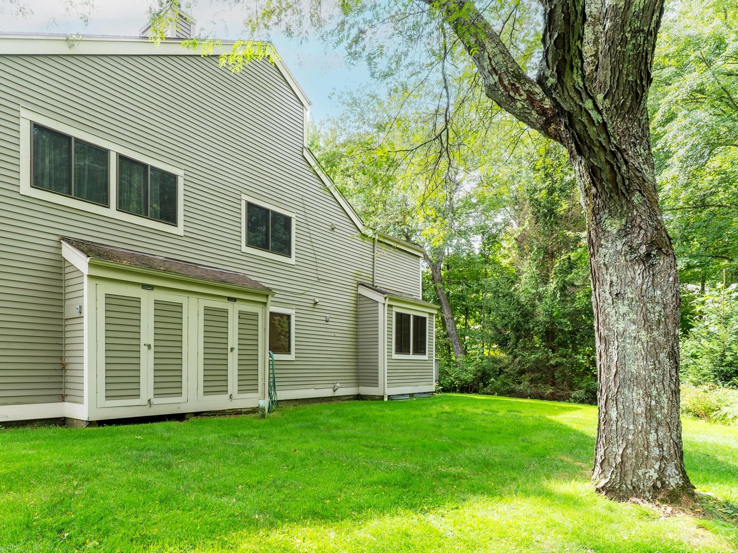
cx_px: 291
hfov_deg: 80.7
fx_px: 426
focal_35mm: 20
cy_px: 266
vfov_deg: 65.9
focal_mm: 17
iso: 200
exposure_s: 1/100
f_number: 14
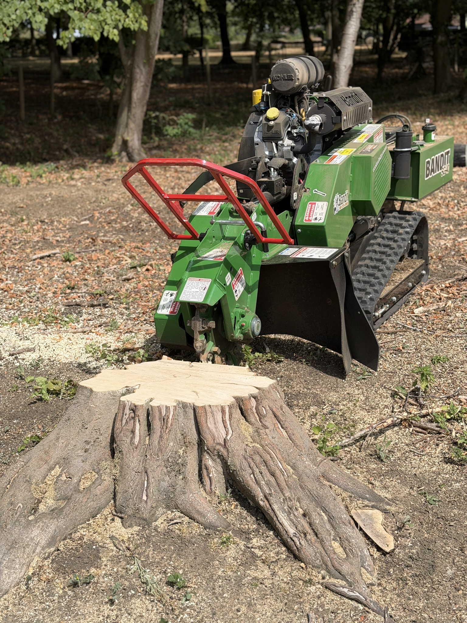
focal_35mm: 48
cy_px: 312
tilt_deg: -17.6
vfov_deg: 39.7
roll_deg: +1.5
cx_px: 234
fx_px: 863
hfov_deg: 30.3
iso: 64
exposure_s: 1/3534
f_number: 1.78
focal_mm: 6.76
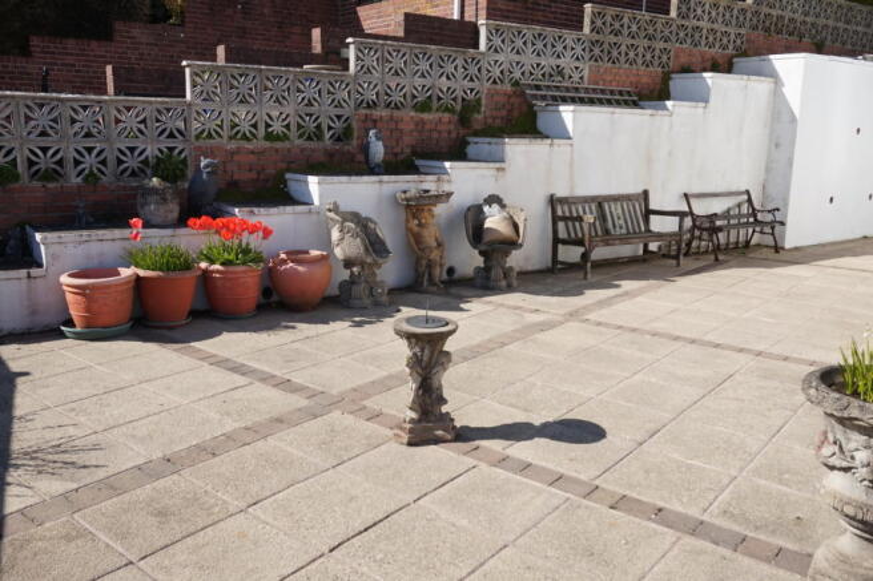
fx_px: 727
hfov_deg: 61.9
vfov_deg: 43.6
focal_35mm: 30
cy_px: 290
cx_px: 436
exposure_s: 1/160
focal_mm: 20
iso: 100
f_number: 10
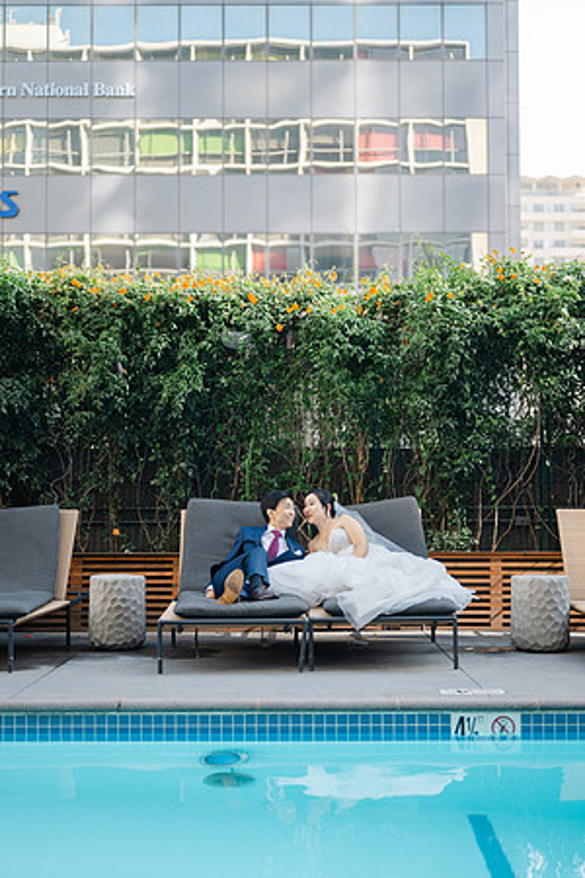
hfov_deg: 27.0
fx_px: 1219
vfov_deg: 39.6
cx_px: 292
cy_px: 439
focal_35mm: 50
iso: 80
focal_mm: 50
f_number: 1.8
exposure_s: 1/400
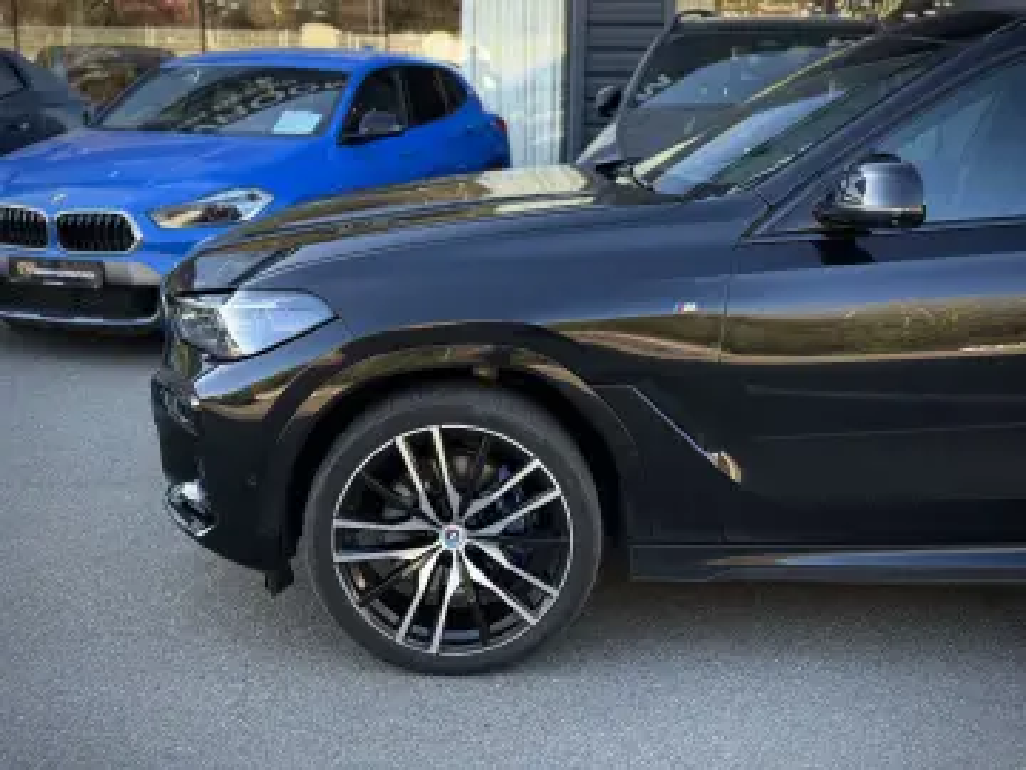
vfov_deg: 30.3
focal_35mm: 48
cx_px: 513
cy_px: 385
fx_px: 1423
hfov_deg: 39.7
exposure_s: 1/179
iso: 64
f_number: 1.78
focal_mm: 6.76
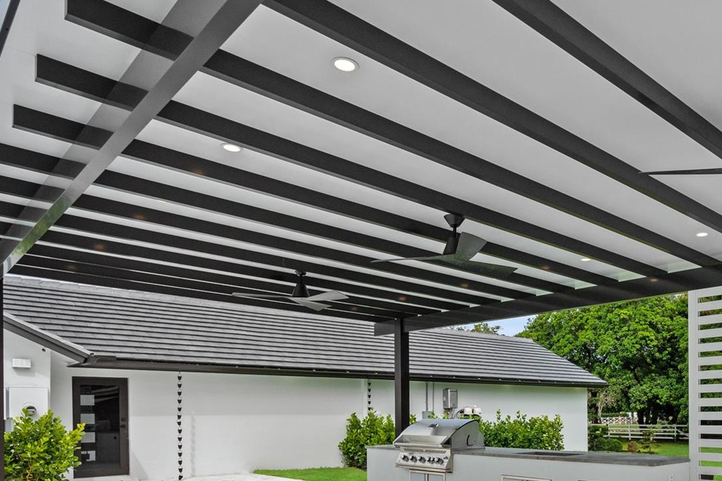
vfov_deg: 40.9
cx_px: 536
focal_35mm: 30
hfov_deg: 58.9
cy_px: 414
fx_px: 602
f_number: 9
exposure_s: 1/2000
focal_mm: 16
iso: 800
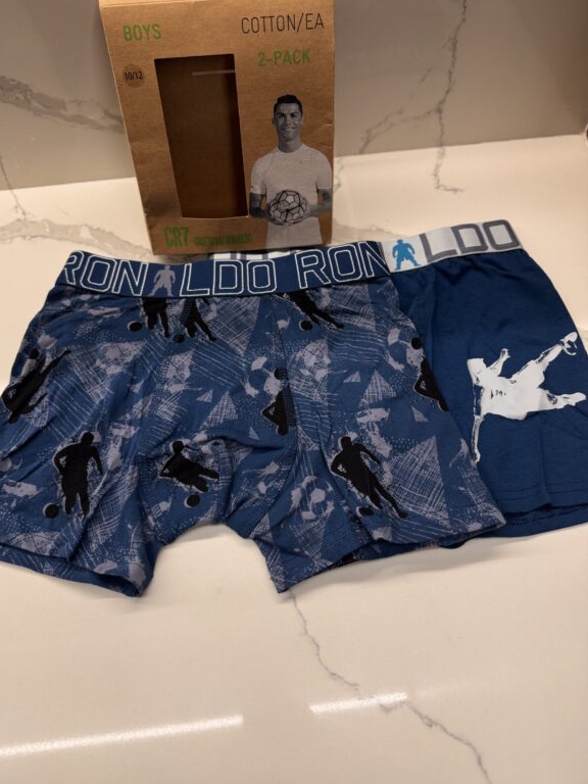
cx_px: 283
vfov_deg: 69.4
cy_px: 381
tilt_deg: -62.6
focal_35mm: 25
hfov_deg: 54.9
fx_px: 566
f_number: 1.78
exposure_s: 1/121
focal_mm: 6.76
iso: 160
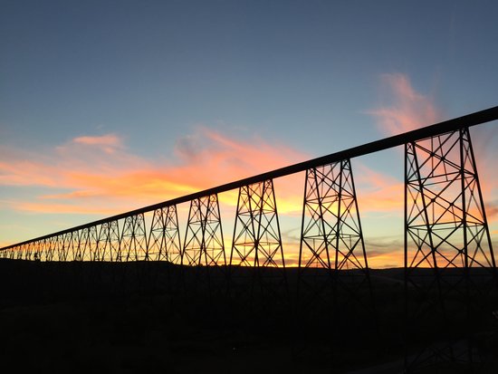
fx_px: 417
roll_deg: -0.4
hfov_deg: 61.6
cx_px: 249
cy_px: 187
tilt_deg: +11.9
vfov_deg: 48.3
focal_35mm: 29
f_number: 2.2
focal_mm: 4.15
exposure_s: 1/120
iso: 40
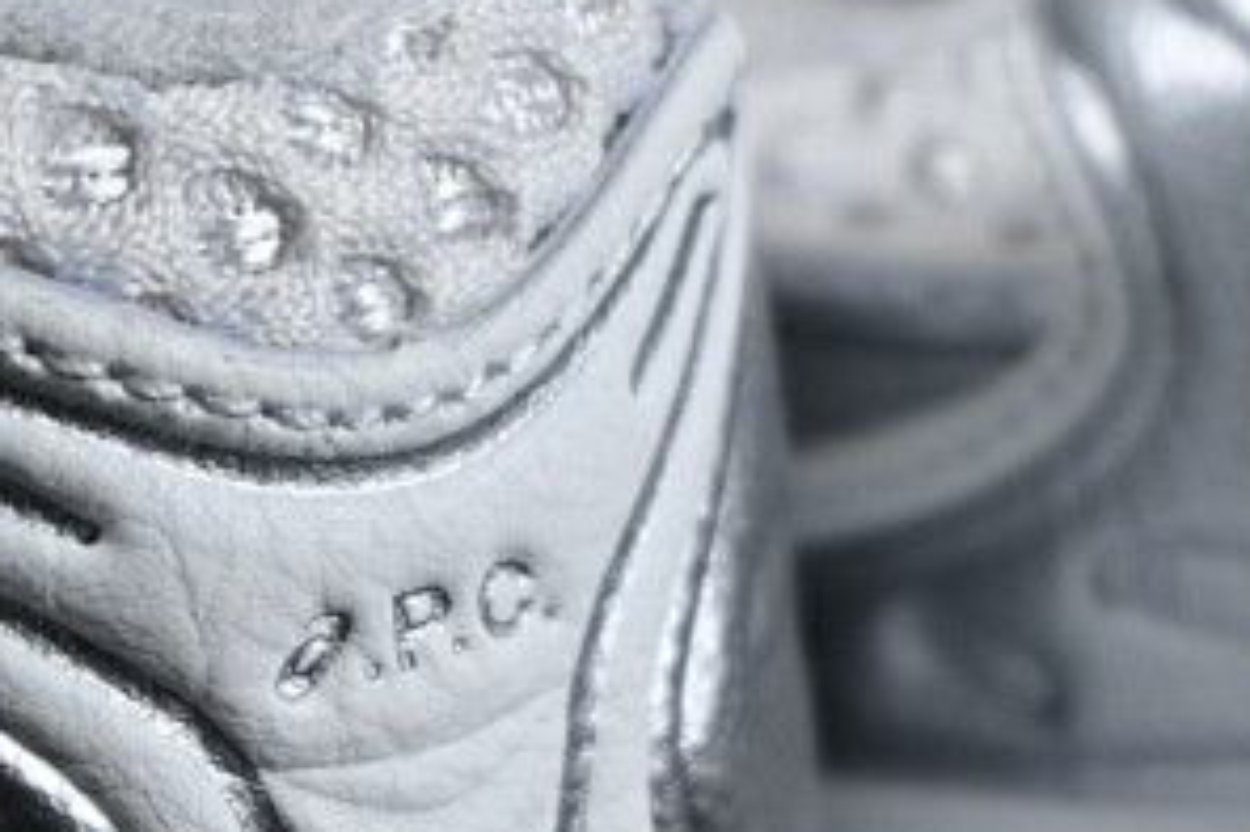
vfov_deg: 6.8
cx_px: 427
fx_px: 7044
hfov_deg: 10.1
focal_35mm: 203
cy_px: 665
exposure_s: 1/160
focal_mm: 50
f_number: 6.3
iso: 400
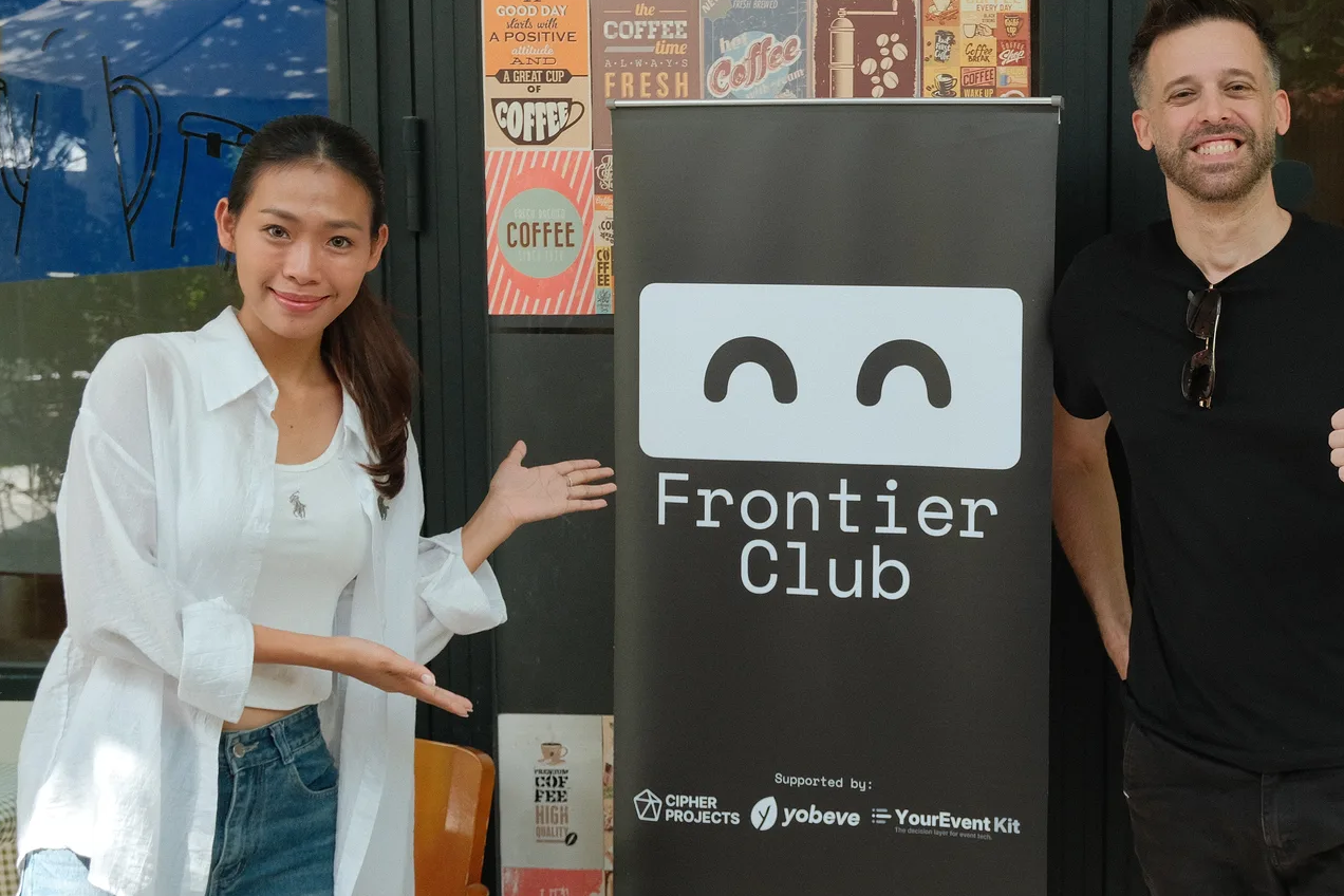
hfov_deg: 34.1
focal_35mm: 58
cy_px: 462
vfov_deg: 23.4
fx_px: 2165
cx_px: 934
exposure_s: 1/250
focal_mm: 27.1
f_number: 5.6
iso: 1000
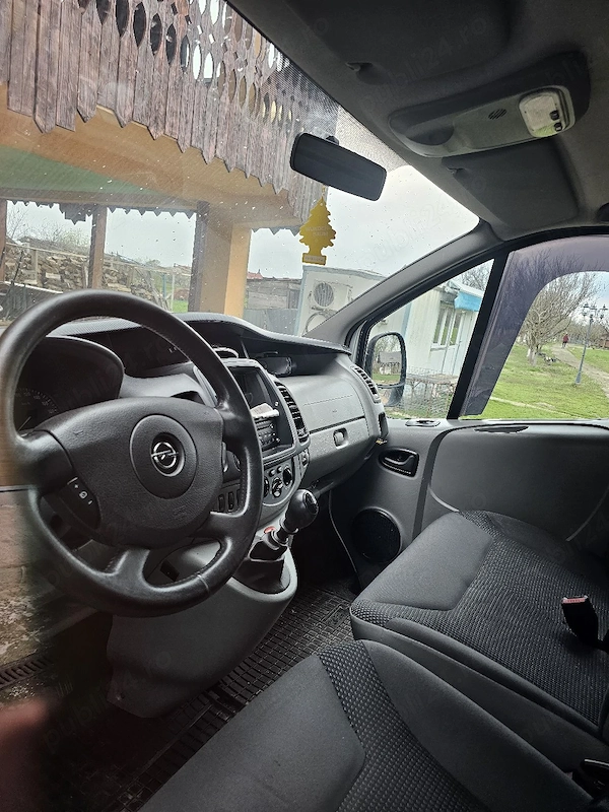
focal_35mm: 23
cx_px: 304
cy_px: 406
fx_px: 540
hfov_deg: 58.9
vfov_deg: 73.9
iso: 100
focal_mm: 6.3
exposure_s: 1/52.1
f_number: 1.7
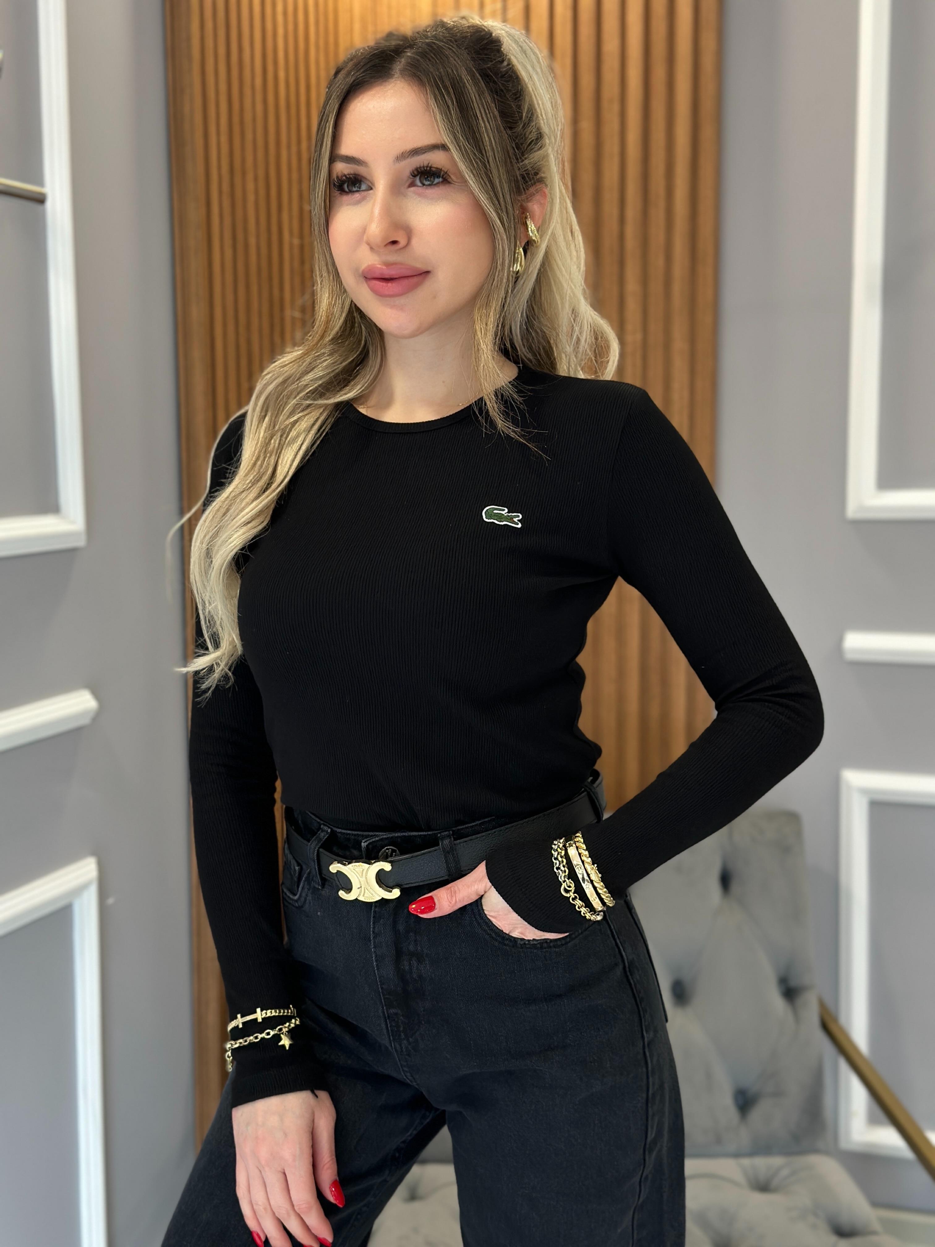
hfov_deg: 30.3
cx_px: 468
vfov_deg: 39.7
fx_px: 1729
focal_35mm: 48
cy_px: 624
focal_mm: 6.86
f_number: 1.78
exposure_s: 1/61
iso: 125
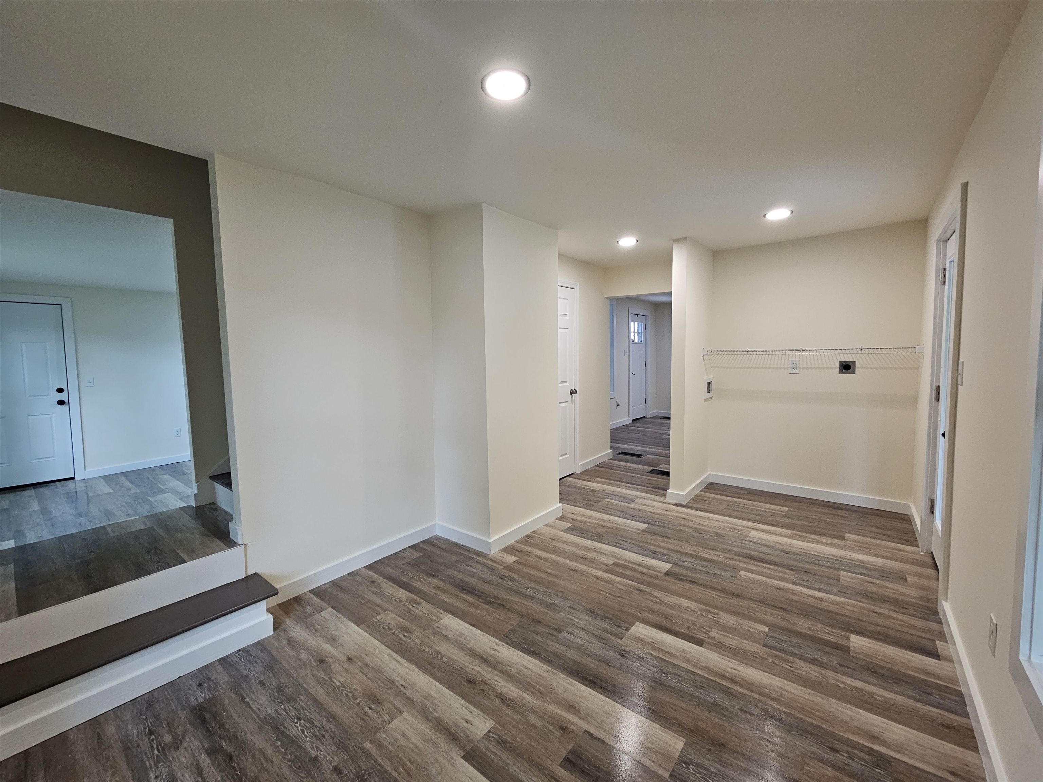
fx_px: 392
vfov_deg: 89.9
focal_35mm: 13
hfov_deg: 106.2
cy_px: 391
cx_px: 522
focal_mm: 2.2
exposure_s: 1/77.4
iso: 250
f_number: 2.2
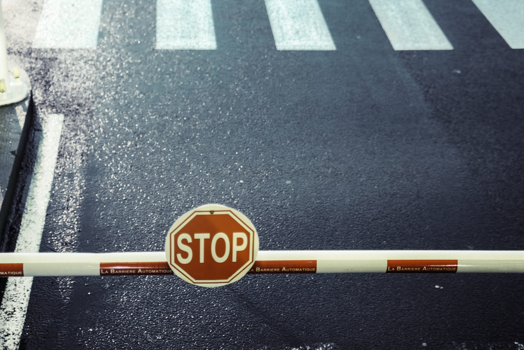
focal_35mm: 65
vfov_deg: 20.9
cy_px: 177
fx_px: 946
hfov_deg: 31.0
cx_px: 263
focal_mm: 56
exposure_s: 1/1.25
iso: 100
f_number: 2.8
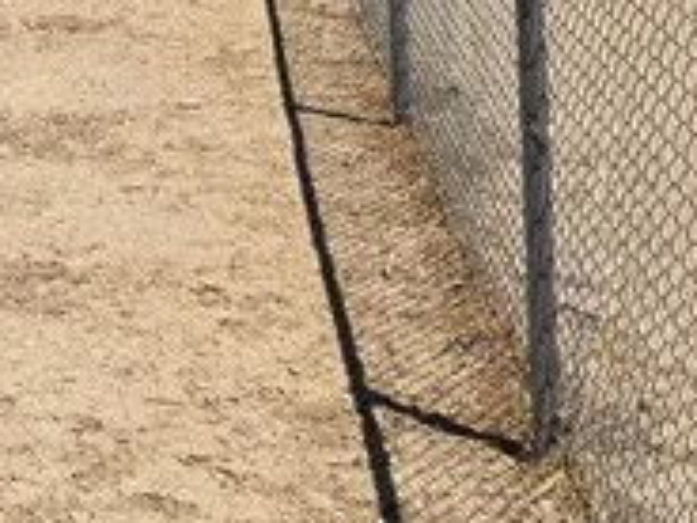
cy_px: -553
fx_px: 2577
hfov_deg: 14.5
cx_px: -284
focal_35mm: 128
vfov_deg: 10.5
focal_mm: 6.3
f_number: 1.7
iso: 12
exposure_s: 1/1718
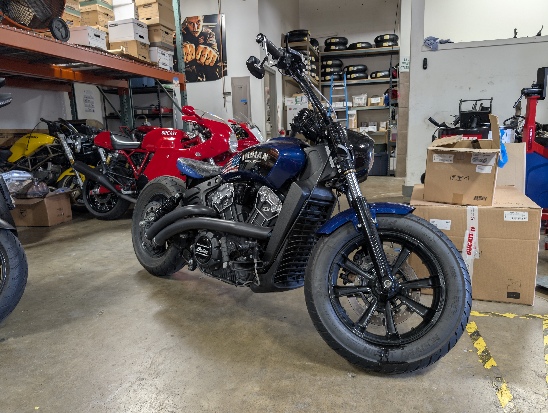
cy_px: 206
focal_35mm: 24
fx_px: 380
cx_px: 274
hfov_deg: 71.5
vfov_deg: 56.9
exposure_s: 1/15
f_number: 1.68
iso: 36
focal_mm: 6.9
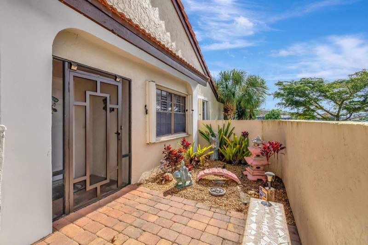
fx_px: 153
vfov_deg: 77.2
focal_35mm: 15
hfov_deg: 100.4
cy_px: 122
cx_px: 184
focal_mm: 10
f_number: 8
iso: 1000
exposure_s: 1/4000
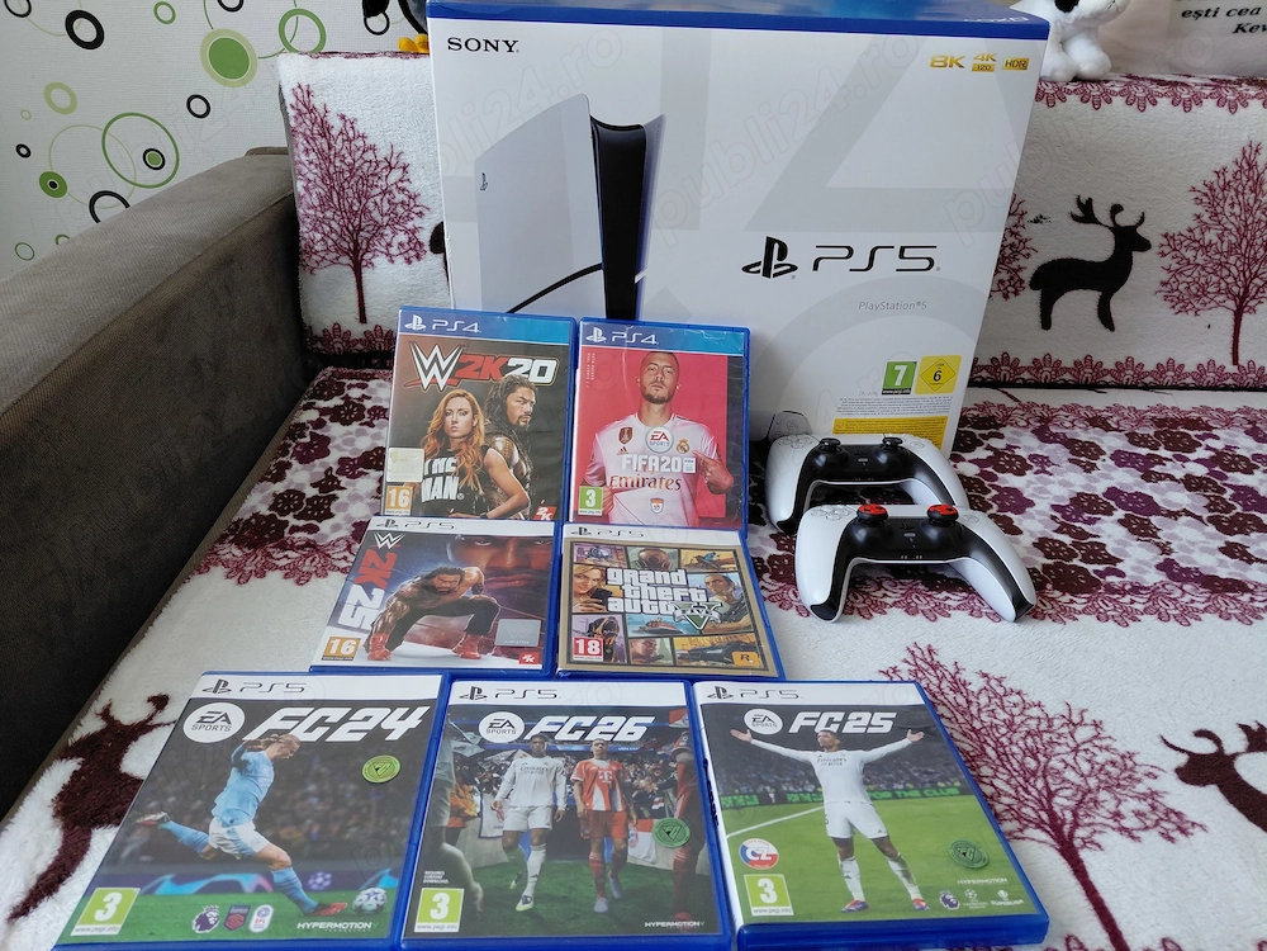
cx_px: 634
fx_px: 915
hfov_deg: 69.4
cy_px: 476
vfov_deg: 54.9
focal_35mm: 25
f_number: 1.8
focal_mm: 4.69
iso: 160
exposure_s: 1/100
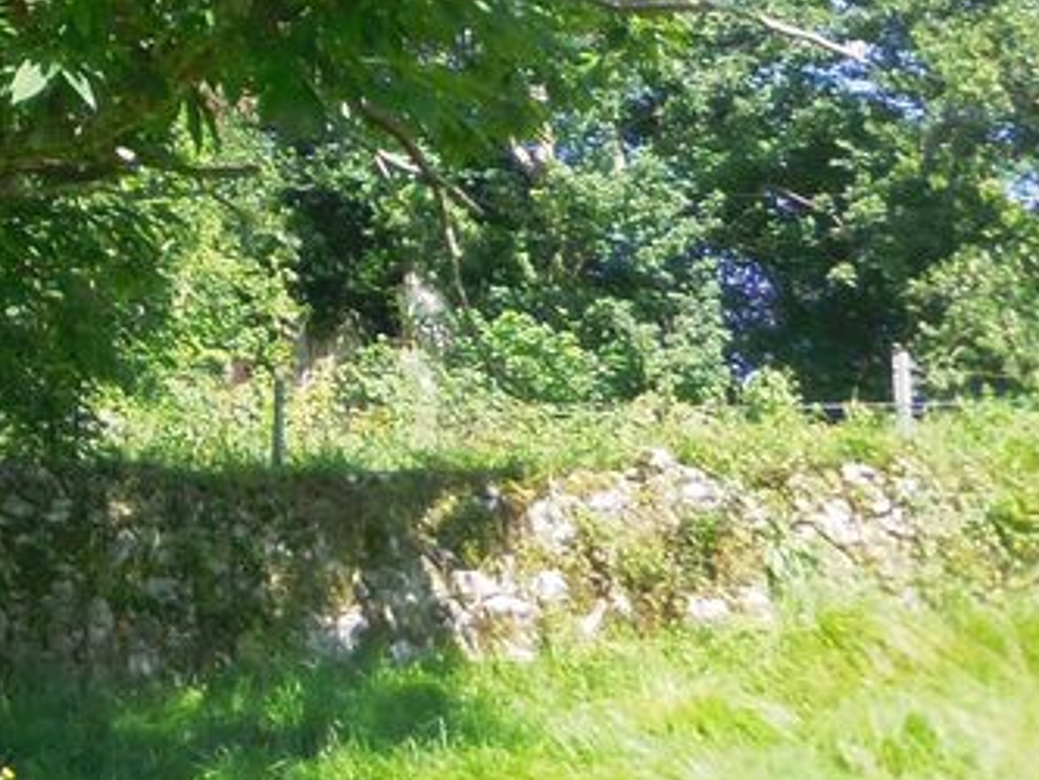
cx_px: -534
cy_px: -300
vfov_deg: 16.1
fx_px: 2582
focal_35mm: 86
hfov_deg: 19.7
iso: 125
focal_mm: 5
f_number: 3.9
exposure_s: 1/100
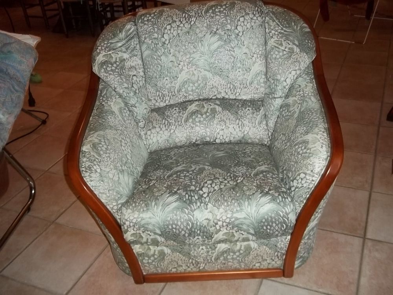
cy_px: 148
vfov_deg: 39.7
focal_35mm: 36
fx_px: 409
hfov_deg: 51.4
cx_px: 196
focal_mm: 6.5
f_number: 3.1
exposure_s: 1/30
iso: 160
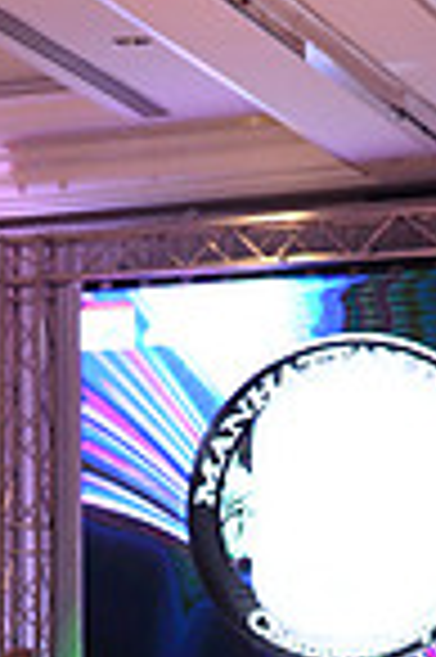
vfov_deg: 10.5
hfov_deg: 7.1
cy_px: 940
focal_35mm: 191
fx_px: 3478
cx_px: -133
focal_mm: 48
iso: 2500
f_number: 5
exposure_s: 1/250
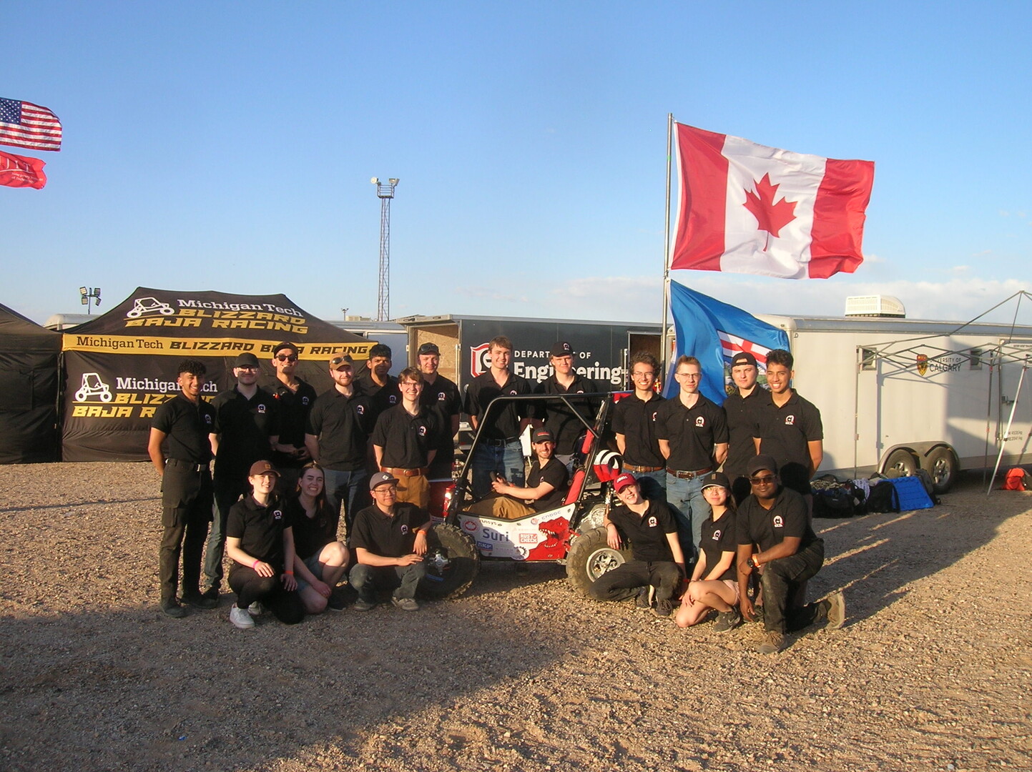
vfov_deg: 41.7
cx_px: 516
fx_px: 1013
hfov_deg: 54.0
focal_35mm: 34
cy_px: 386
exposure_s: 1/196
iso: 50
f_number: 4.9
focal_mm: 5.7
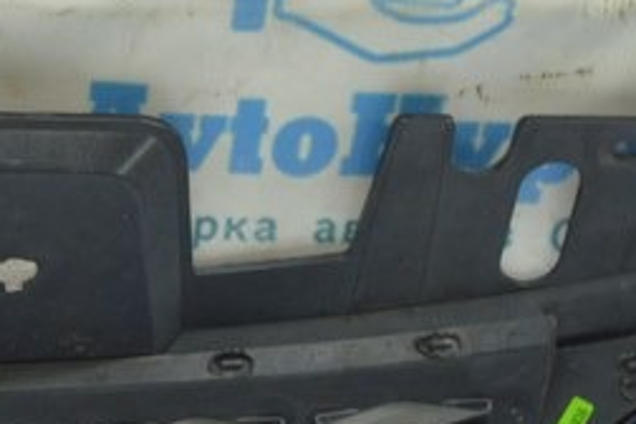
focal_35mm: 128
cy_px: 408
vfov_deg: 10.6
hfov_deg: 14.7
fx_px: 2262
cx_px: -368
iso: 400
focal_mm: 21
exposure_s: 1/20
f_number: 5.6
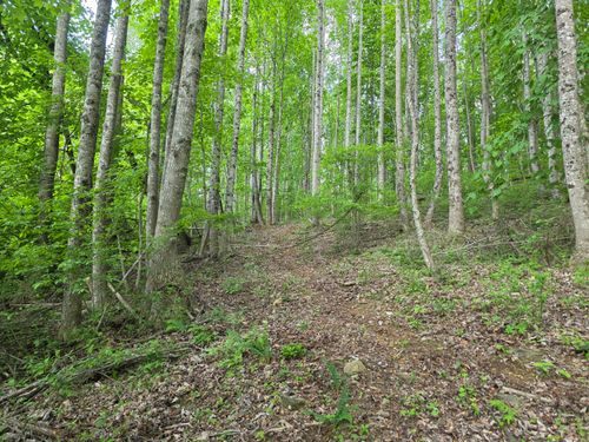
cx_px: 294
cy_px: 221
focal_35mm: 23
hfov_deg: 73.9
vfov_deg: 58.9
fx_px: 391
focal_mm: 6.3
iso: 200
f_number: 1.7
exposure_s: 1/120
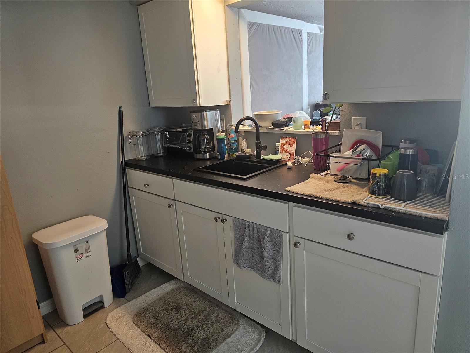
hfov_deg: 73.9
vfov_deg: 58.9
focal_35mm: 23
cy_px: 176
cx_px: 235
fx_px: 312
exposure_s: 1/120
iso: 800
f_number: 1.7
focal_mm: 6.3
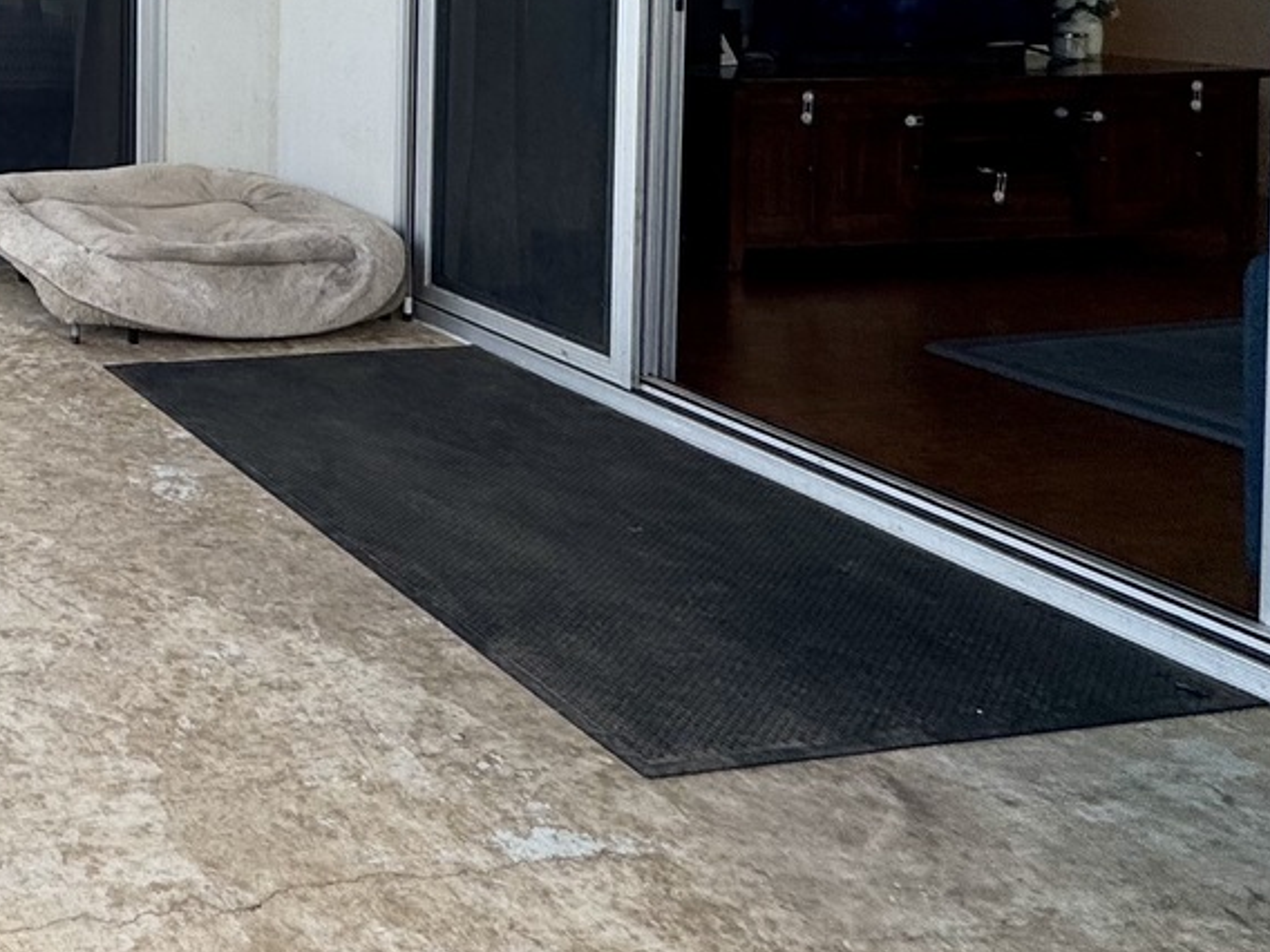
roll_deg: +0.4
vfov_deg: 34.2
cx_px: -320
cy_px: -61
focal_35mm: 37
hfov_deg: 36.3
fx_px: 1357
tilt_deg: -1.3
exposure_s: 1/425
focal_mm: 2.22
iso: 40
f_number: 2.2
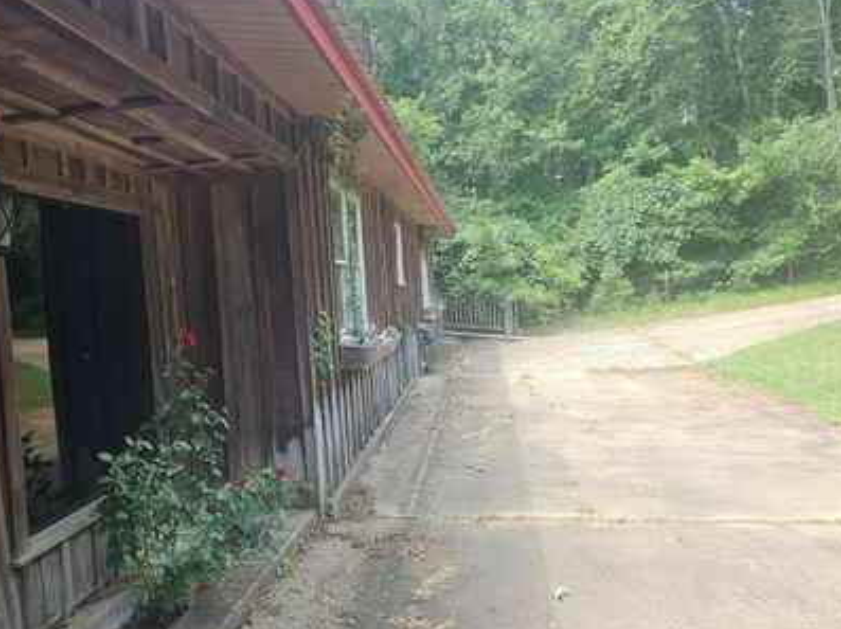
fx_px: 704
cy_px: 336
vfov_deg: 48.1
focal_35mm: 29
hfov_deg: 61.1
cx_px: 330
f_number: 1.7
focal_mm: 6.3
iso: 40
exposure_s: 1/149
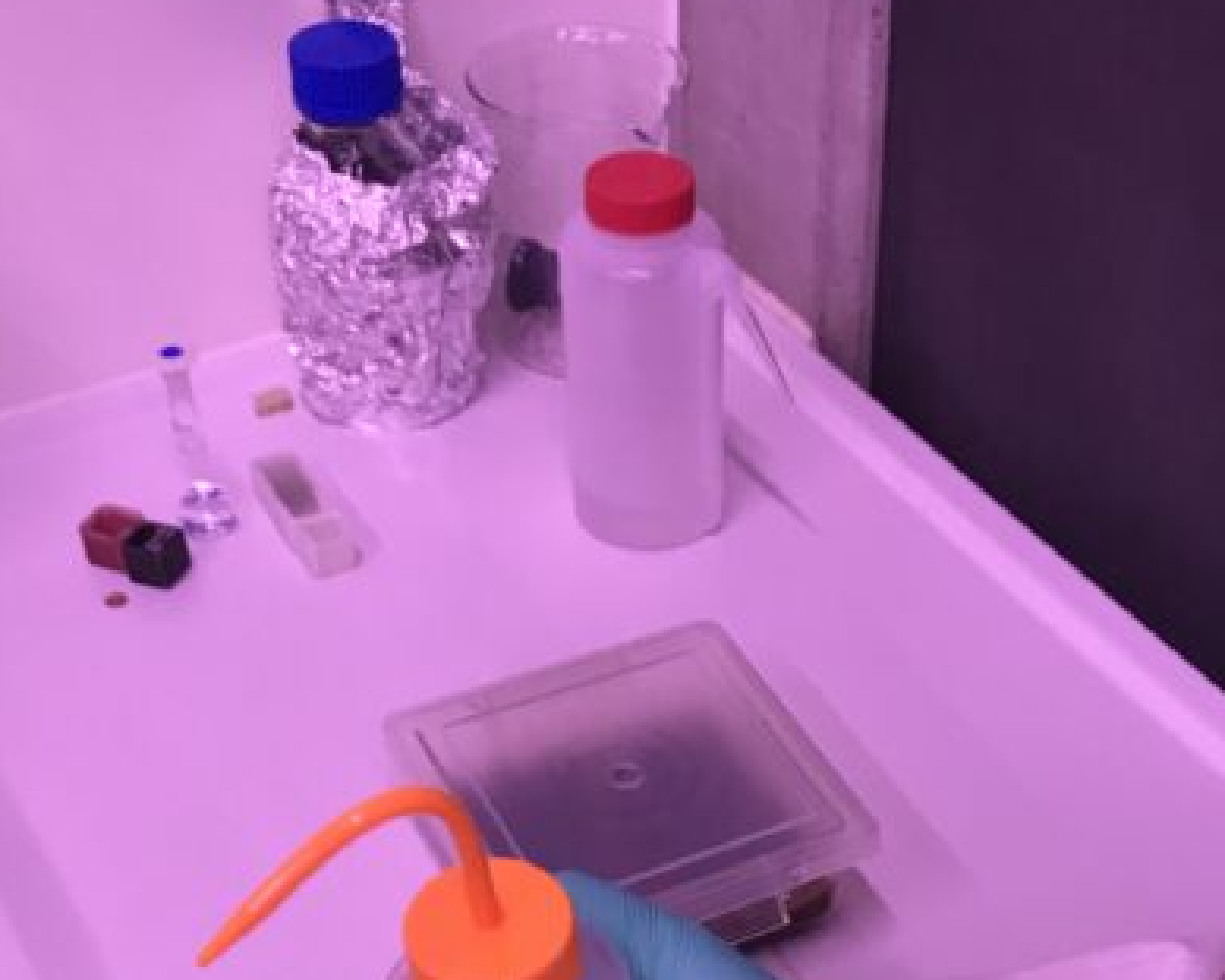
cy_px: 1068
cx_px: 746
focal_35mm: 54
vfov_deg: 26.0
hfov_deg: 34.6
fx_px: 1957
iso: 40
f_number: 1.8
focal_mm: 3.99
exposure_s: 1/33
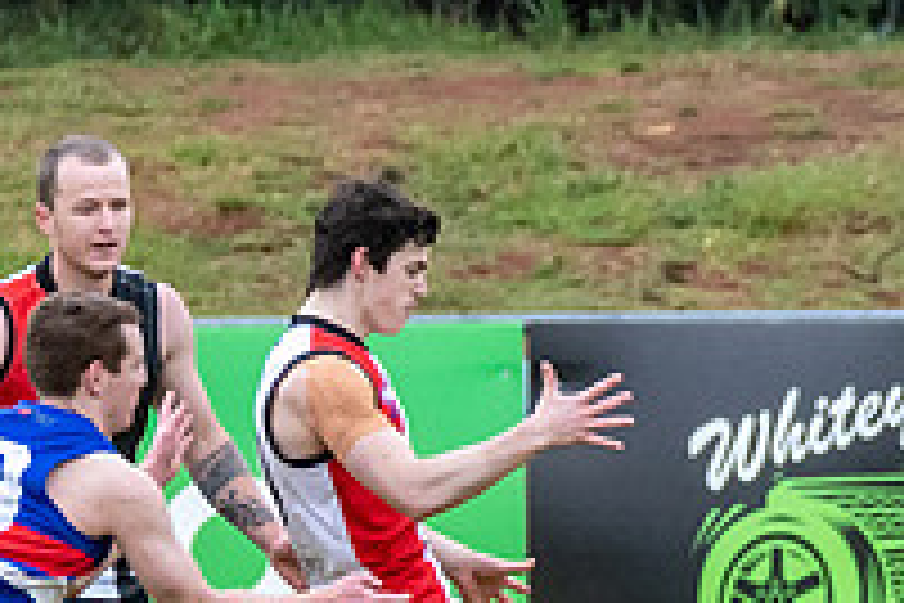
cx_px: 486
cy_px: 581
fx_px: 56671
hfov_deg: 0.9
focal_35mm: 2257
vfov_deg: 0.6
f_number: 7.1
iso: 1250
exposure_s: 1/2000
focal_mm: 320
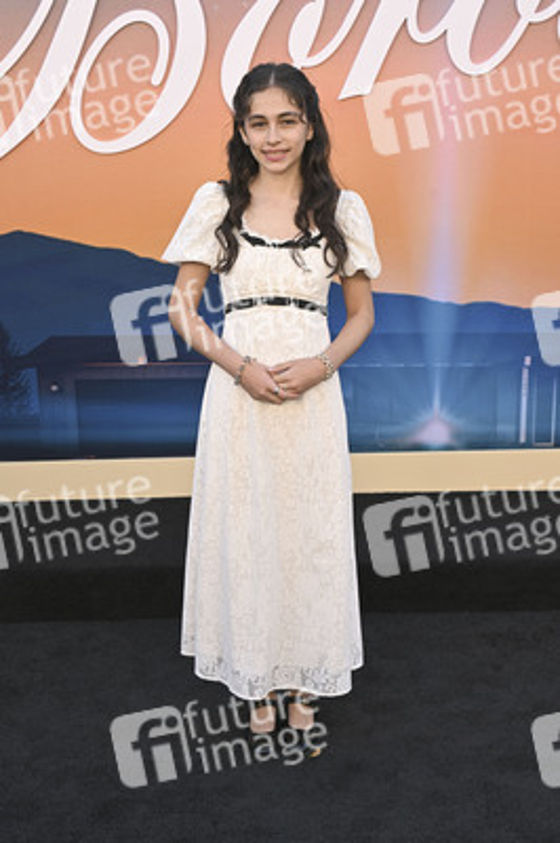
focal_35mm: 48
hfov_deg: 28.0
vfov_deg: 41.1
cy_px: 422
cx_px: 280
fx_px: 1122
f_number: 7.1
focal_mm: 48
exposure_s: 1/320
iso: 500
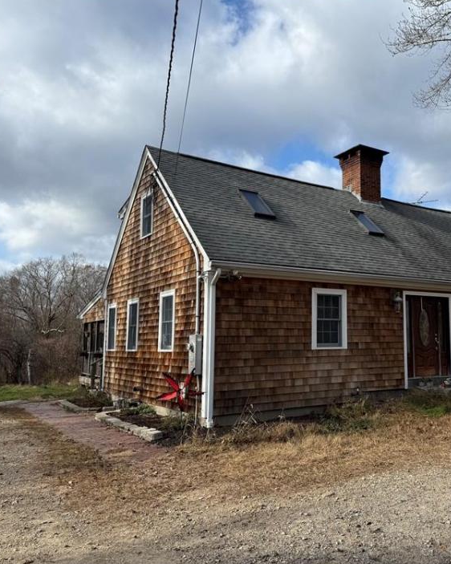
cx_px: 338
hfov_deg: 44.3
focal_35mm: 32
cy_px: 282
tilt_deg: +7.1
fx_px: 534
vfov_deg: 55.7
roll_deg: +0.7
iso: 80
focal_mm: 6.76
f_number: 1.78
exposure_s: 1/3279
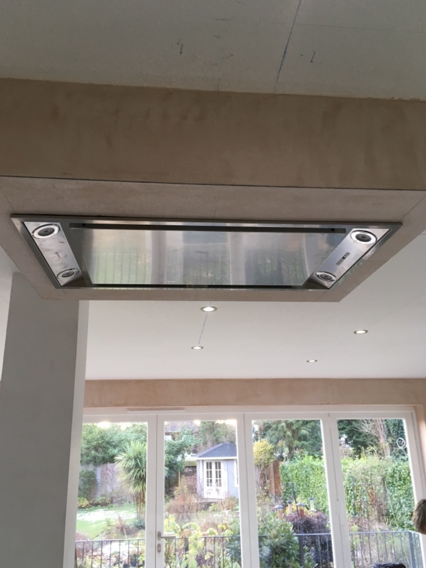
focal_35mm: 30
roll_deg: -0.2
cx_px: 207
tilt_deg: +17.7
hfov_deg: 46.8
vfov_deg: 60.0
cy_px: 292
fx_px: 492
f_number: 2.2
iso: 50
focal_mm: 4.15
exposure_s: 1/33
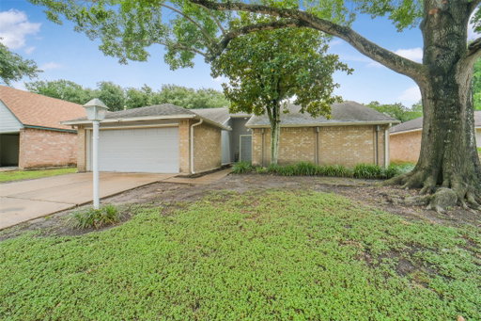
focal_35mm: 14
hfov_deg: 104.3
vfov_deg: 81.2
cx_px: 240
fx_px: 187
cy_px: 160
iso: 500
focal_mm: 14
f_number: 11
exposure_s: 1/320
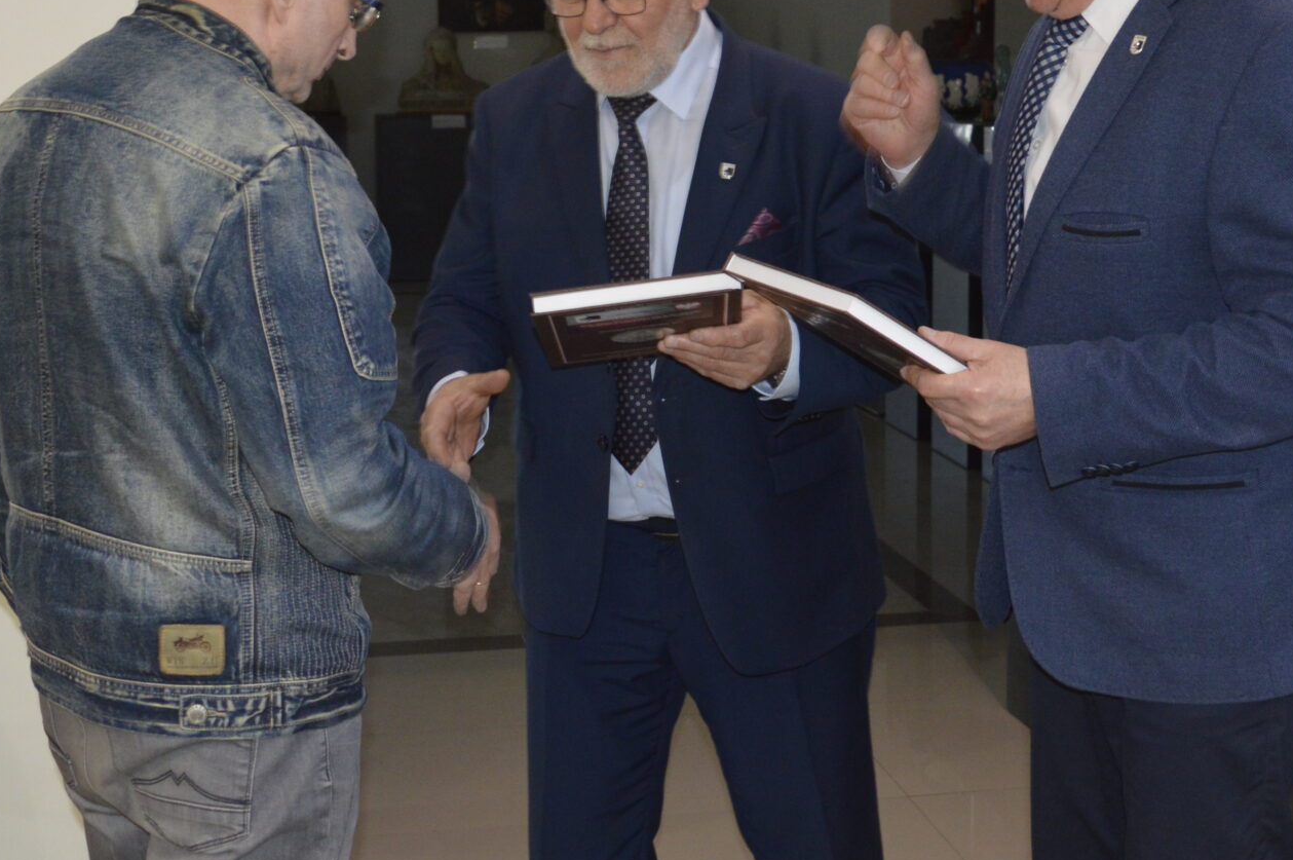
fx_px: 2189
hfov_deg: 32.9
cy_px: 228
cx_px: 617
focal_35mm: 61
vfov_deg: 22.0
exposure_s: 1/60
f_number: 3.5
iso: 800
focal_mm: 20
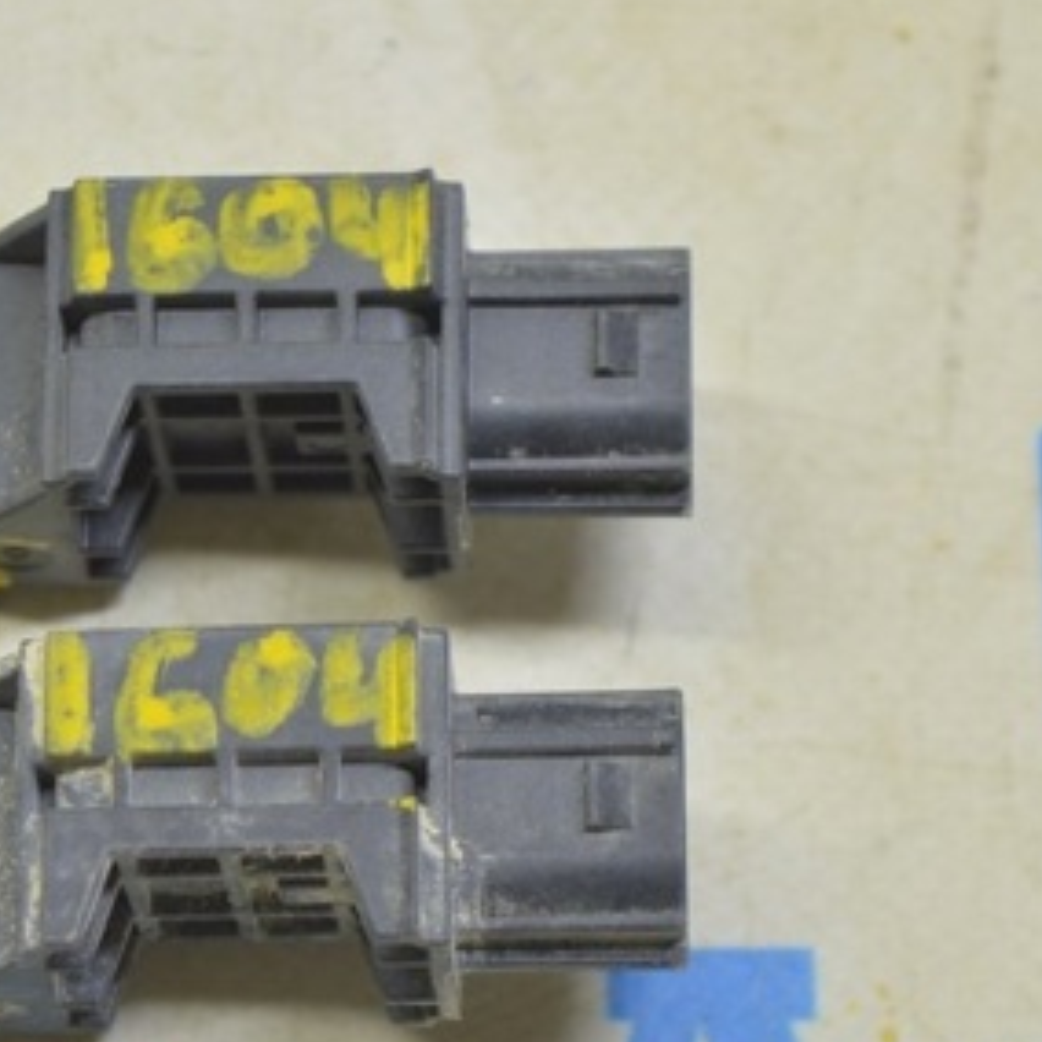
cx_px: 180
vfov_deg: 11.1
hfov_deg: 11.0
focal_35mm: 158
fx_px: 5379
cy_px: 523
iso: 400
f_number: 5.6
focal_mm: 55
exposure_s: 1/20
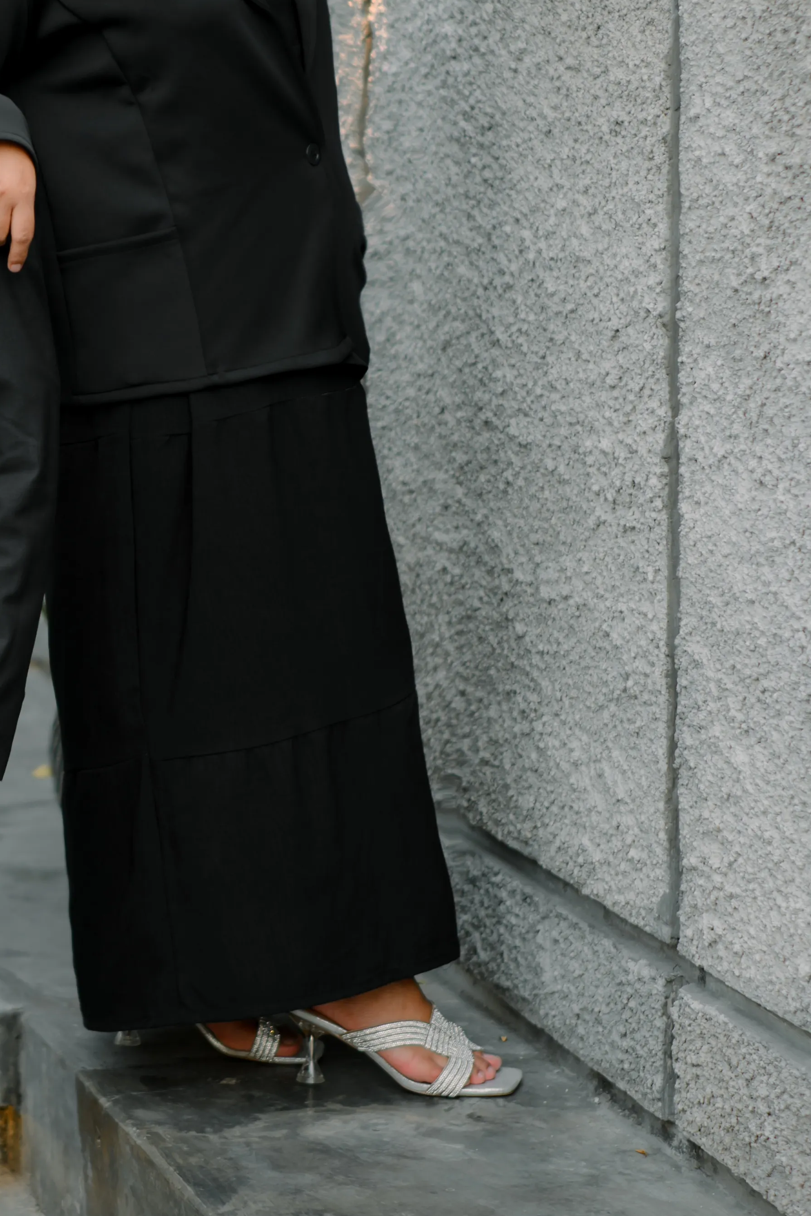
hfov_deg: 12.1
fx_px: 3784
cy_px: 433
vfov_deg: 18.2
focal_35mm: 112
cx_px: -13
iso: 100
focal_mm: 50
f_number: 1.8
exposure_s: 1/320
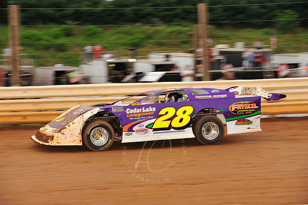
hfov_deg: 16.4
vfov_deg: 11.0
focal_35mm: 125
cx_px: 154
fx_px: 1069
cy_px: 102
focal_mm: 125
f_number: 7.1
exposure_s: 1/320
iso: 640
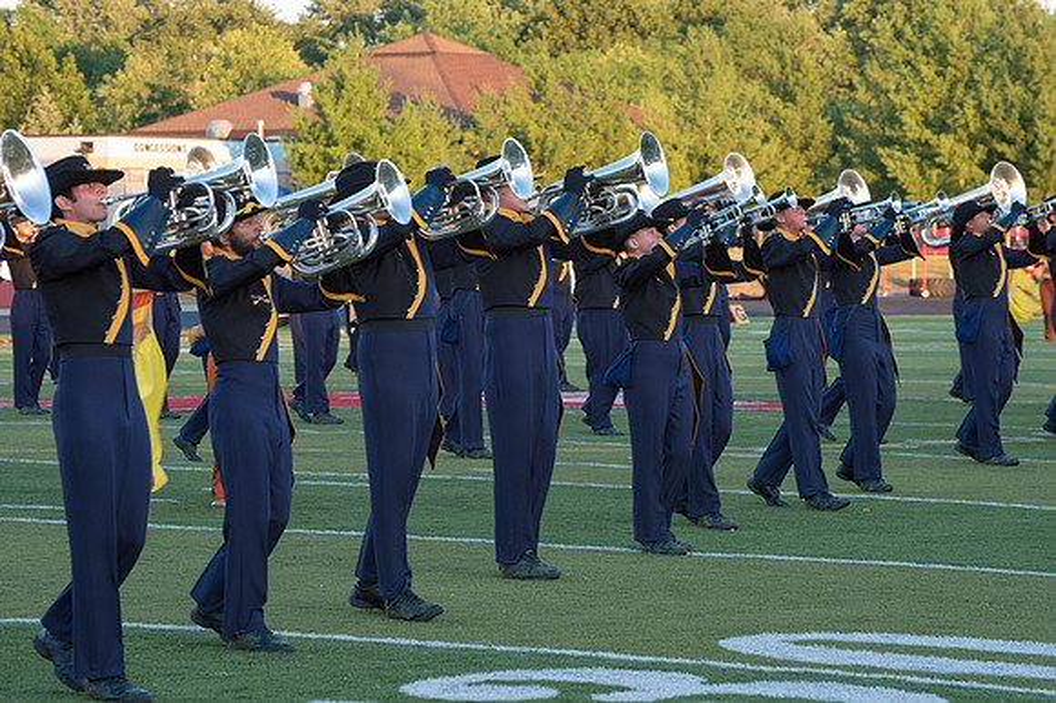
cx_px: 536
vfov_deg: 9.2
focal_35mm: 149
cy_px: 272
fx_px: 4381
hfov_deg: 13.7
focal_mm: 122
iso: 640
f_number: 8
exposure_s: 1/200
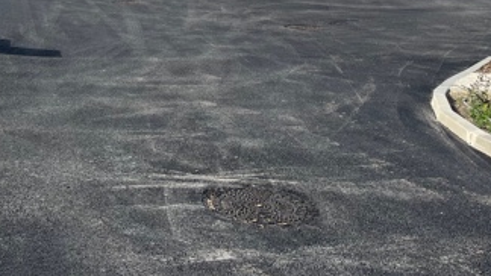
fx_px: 729
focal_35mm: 56
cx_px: 108
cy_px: -18
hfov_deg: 36.1
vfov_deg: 20.5
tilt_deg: -4.7
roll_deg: +1.4
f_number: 1.6
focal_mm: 5.1
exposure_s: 1/4016
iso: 50
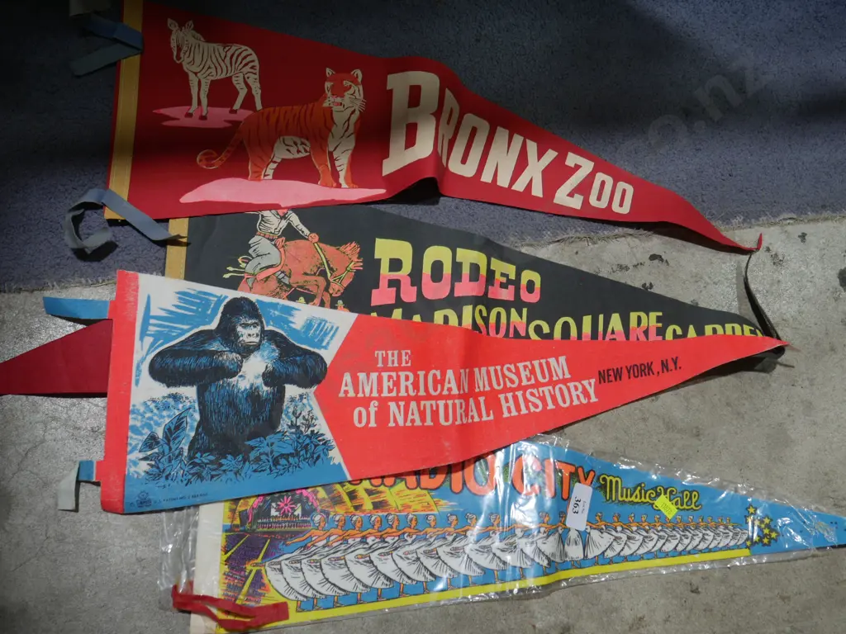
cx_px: 423
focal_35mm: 36
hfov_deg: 51.4
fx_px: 880
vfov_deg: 39.7
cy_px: 317
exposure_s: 1/60
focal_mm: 18
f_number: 4
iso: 200
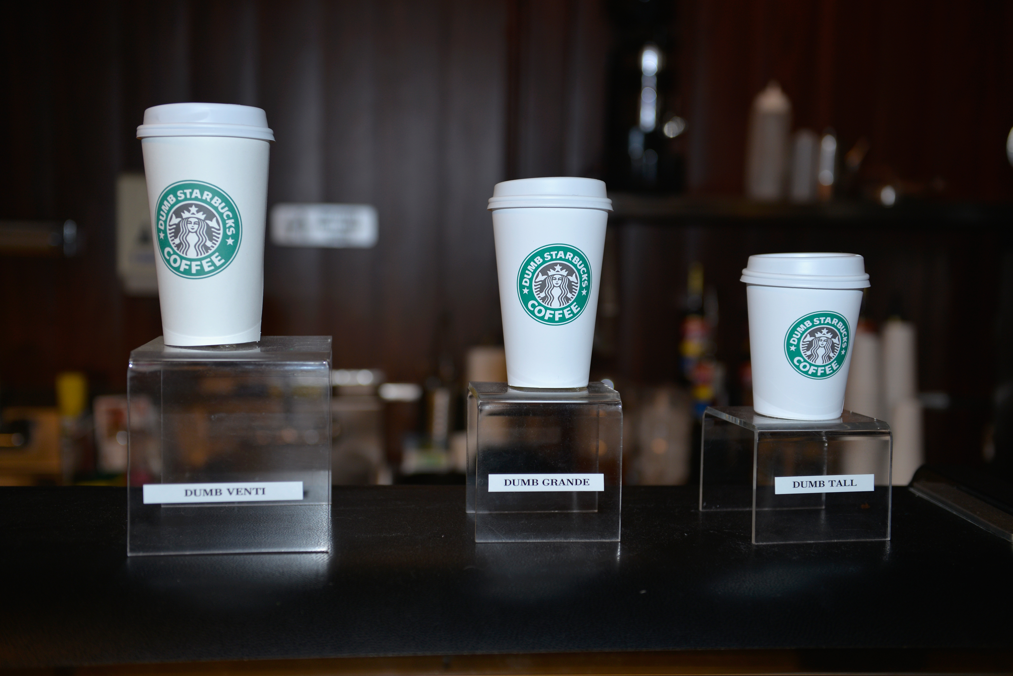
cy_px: 338
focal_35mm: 45
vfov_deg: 29.9
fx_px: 1267
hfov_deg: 43.6
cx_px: 506
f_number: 2.8
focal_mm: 45
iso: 250
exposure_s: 1/200
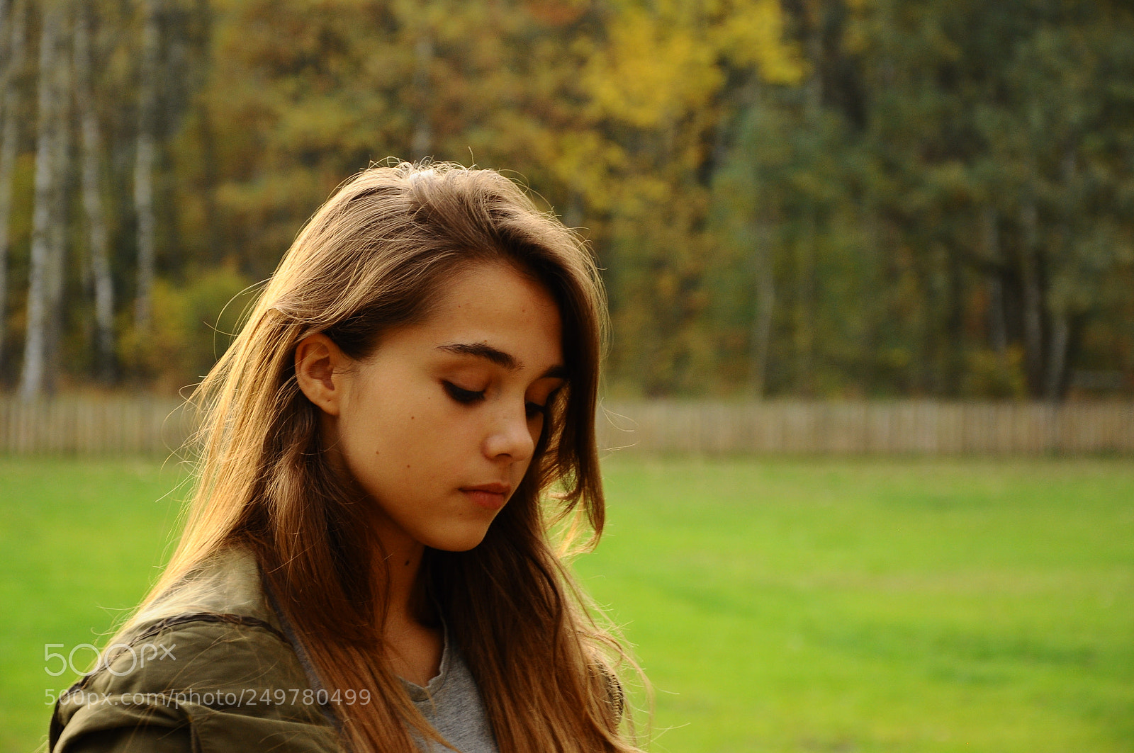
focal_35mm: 112
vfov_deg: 12.1
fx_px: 3540
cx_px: 567
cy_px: 376
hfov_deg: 18.2
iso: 400
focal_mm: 75
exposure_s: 1/80
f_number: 5.3
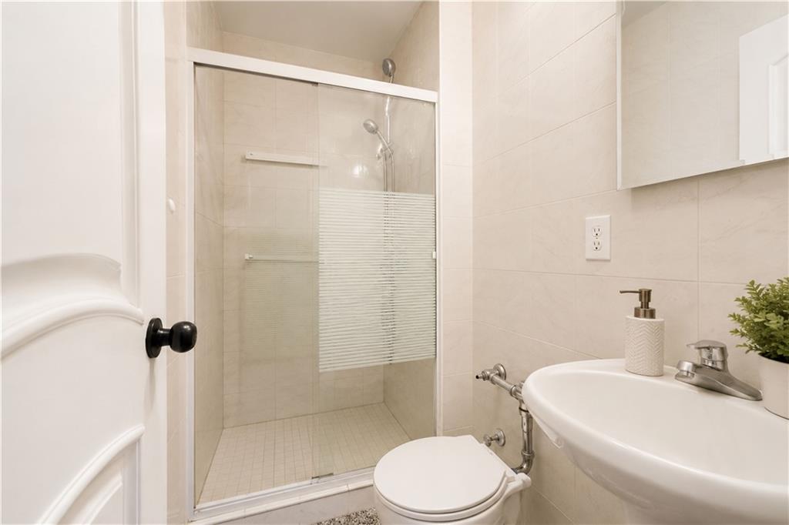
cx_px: 394
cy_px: 262
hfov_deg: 100.4
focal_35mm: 15
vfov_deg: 77.3
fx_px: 329
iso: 1600
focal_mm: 10
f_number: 5
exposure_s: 1/50
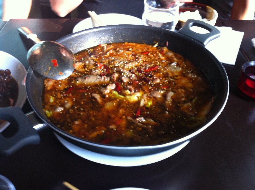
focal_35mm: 35
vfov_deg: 40.6
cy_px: 95
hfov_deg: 52.7
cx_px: 128
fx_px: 257
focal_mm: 3.85
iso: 160
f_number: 2.8
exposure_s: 1/15
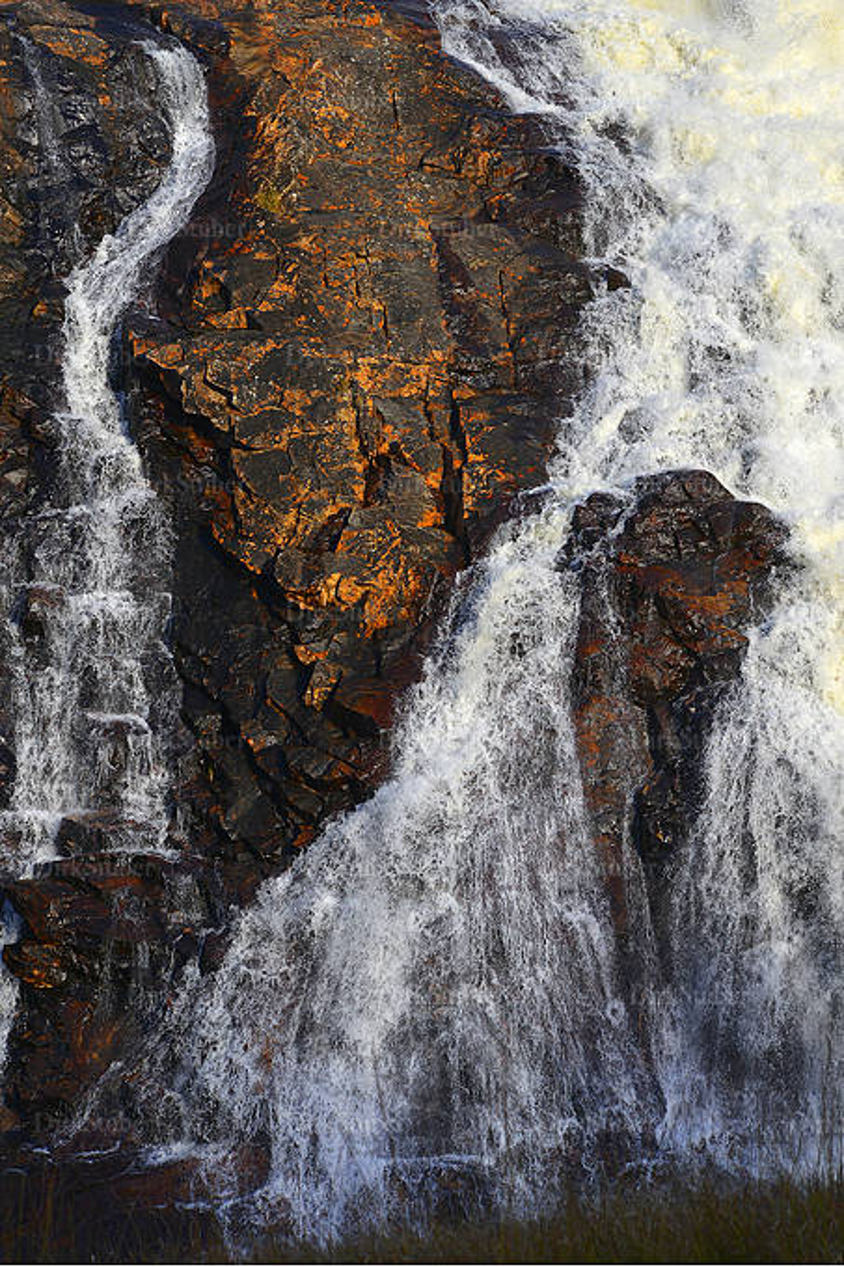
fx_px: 2111
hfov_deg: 22.6
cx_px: 422
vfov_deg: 33.4
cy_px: 634
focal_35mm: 60
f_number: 6.3
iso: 200
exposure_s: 1/400
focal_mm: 60
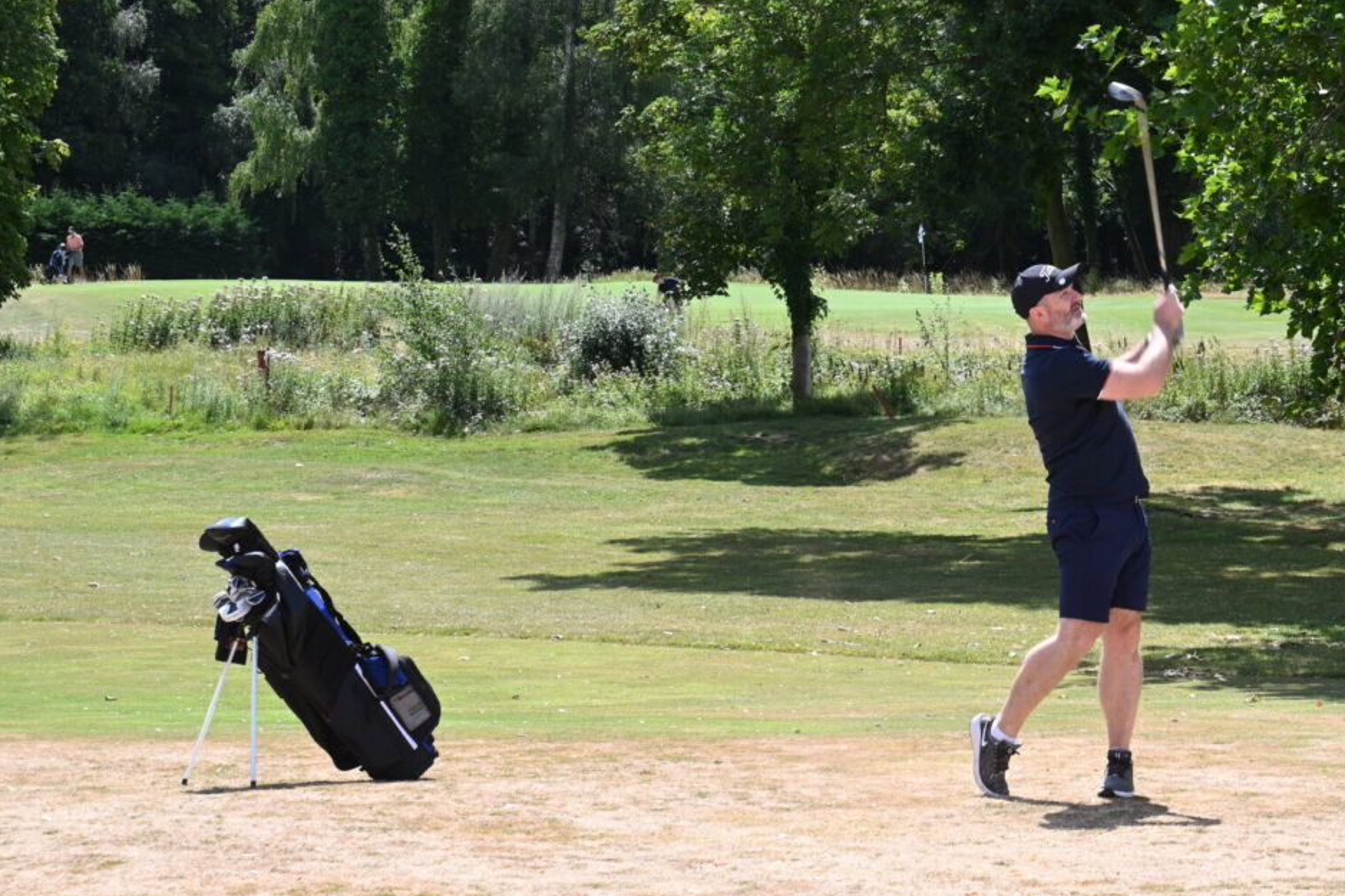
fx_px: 3810
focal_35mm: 102
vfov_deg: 13.4
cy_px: 330
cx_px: 907
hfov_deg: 19.9
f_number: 14
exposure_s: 1/100
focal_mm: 70
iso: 200
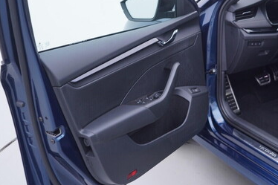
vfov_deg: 25.3
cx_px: 202
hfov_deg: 36.8
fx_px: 409
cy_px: 56
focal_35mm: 53
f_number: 3.2
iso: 125
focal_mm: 24
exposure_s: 1/40
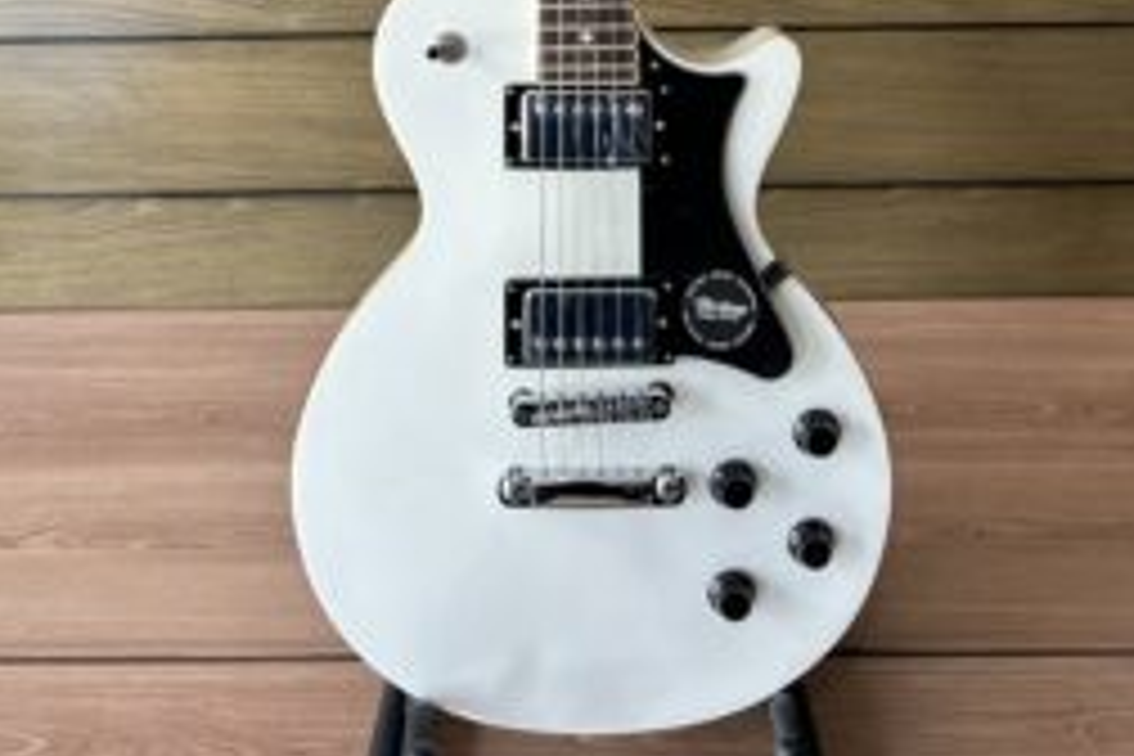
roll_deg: +1.3
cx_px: 585
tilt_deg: -19.2
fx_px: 1354
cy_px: -135
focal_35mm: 43
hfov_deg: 45.4
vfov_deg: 27.6
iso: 125
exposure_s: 1/102
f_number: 1.5
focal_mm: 5.7
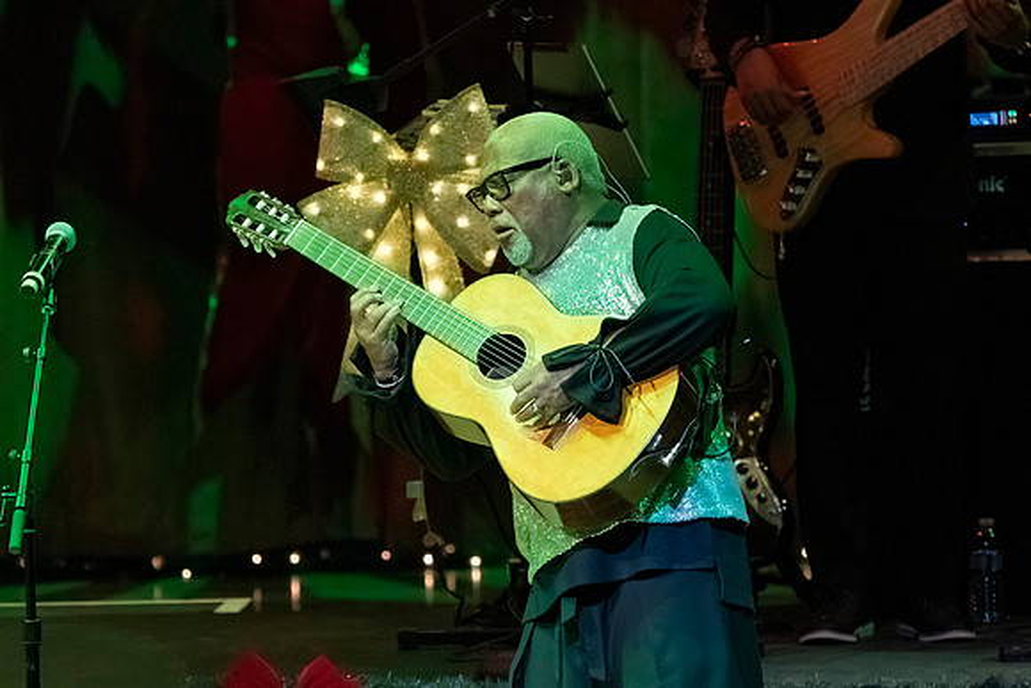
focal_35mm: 676
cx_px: 500
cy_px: 535
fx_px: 19356
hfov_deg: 3.1
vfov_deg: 2.0
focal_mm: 379
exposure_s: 1/320
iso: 5000
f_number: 7.1
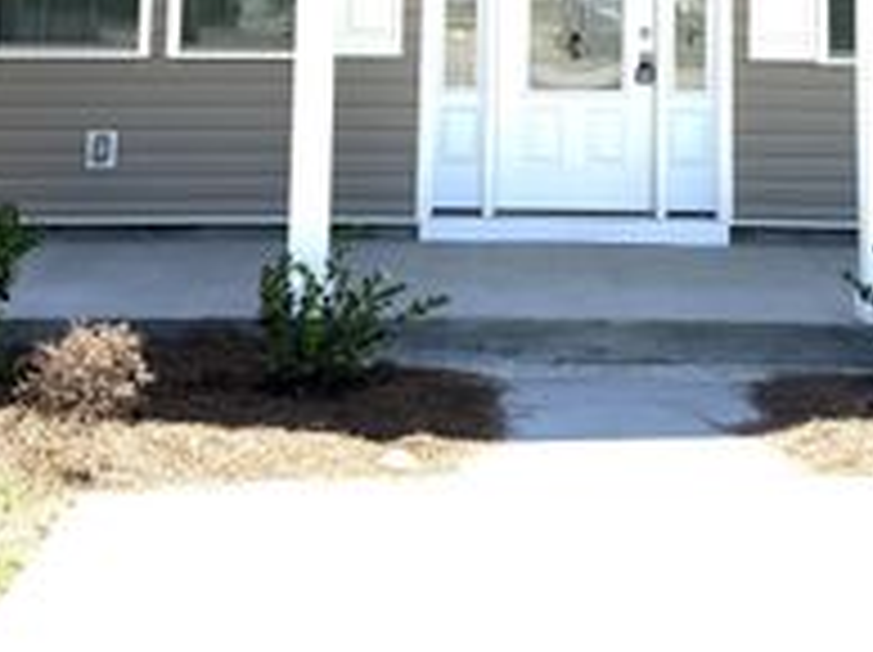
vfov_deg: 21.5
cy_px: -173
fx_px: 1562
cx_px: 522
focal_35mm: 62
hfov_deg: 31.1
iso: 80
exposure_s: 1/2703
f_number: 1.78
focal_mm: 6.76
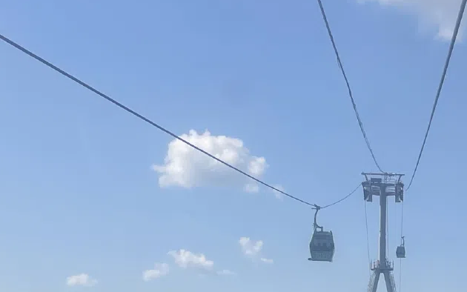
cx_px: 421
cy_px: 344
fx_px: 1337
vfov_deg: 12.2
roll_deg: -0.8
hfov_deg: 19.5
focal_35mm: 105
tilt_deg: +3.6
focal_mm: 4.2
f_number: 1.6
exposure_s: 1/1855
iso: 32
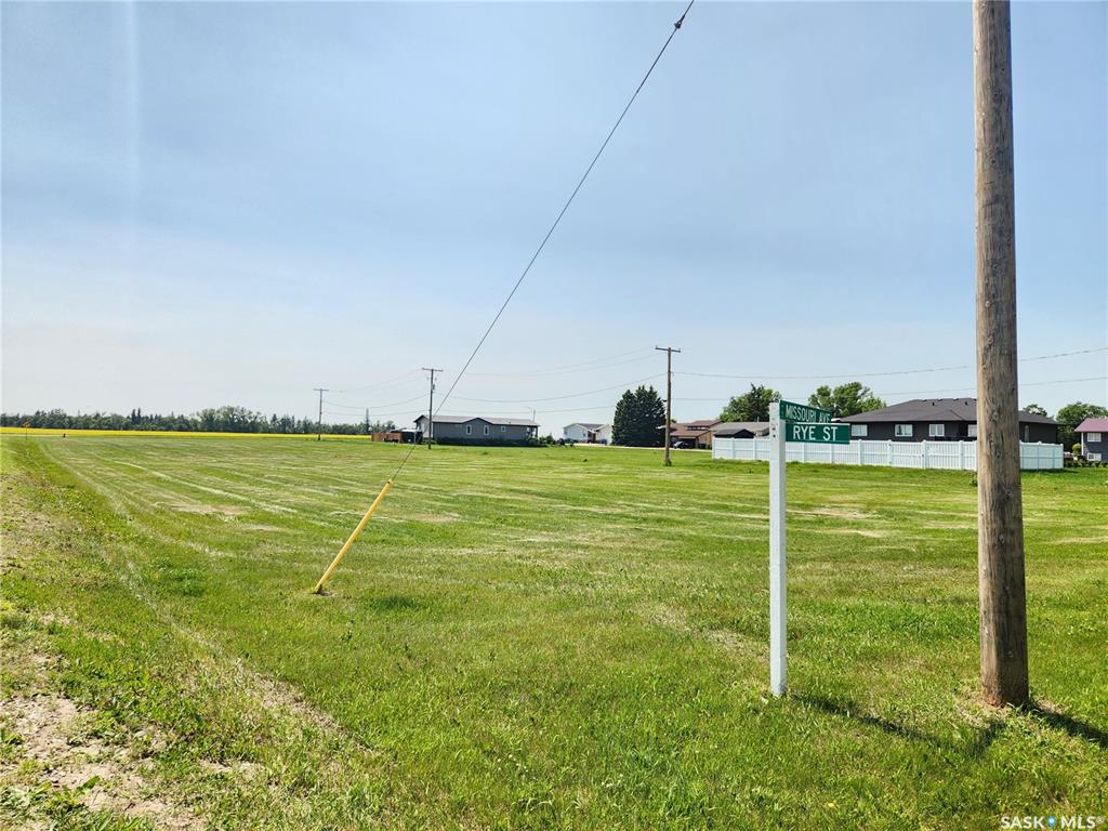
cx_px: 554
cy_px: 416
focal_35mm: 23
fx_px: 736
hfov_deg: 73.9
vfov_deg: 58.9
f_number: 1.8
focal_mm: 5.4
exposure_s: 1/1047
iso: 20
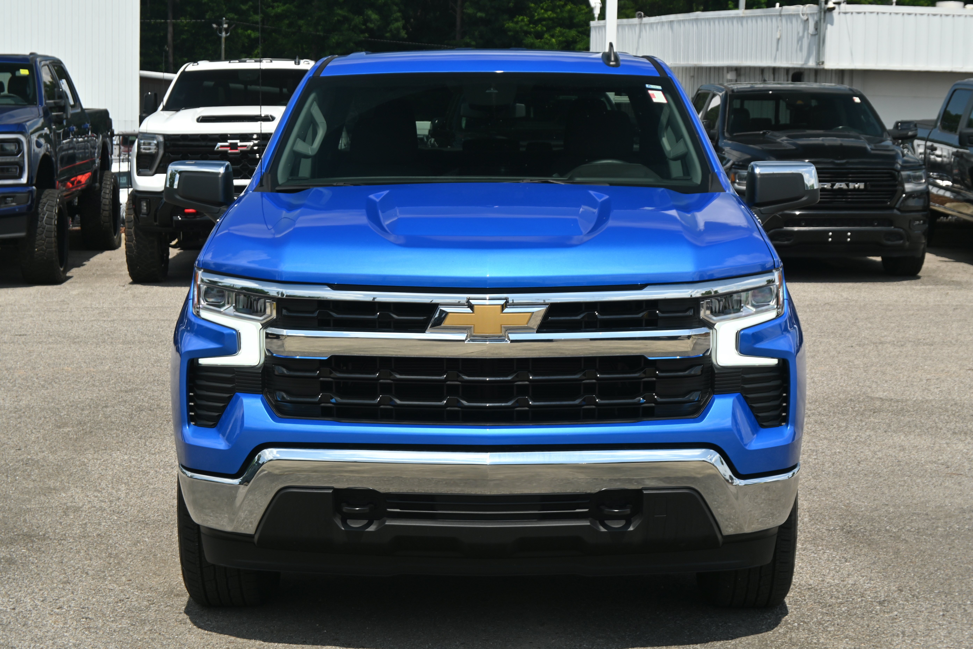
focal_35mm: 75
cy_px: 324
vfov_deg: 18.2
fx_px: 2027
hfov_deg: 27.0
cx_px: 486
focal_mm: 50
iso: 100
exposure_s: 1/320
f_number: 6.3
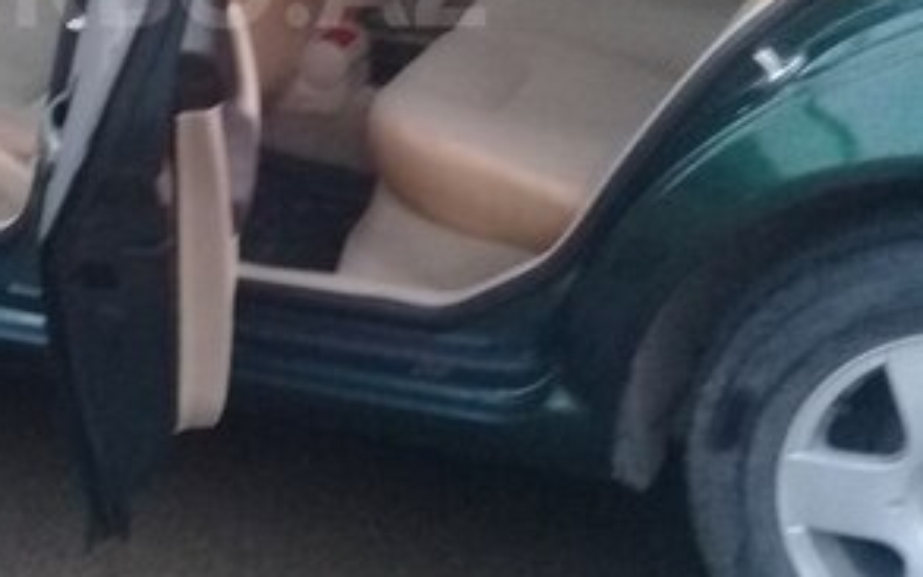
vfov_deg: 17.2
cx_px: 164
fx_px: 1861
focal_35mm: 74
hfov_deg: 27.2
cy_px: -20
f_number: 2.2
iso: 320
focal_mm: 3.3
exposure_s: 1/17
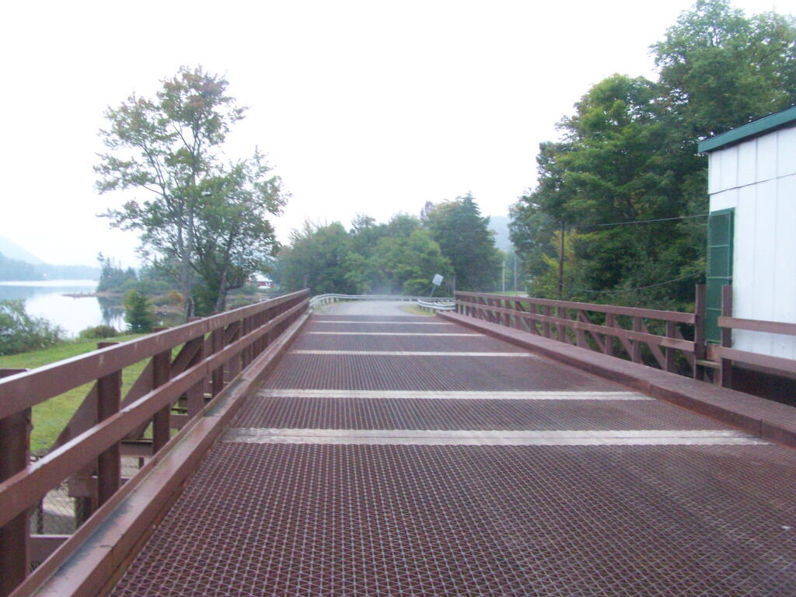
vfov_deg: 37.7
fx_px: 874
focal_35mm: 38
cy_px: 298
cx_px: 398
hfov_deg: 49.0
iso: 400
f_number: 6.3
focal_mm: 6.3
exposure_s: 1/60
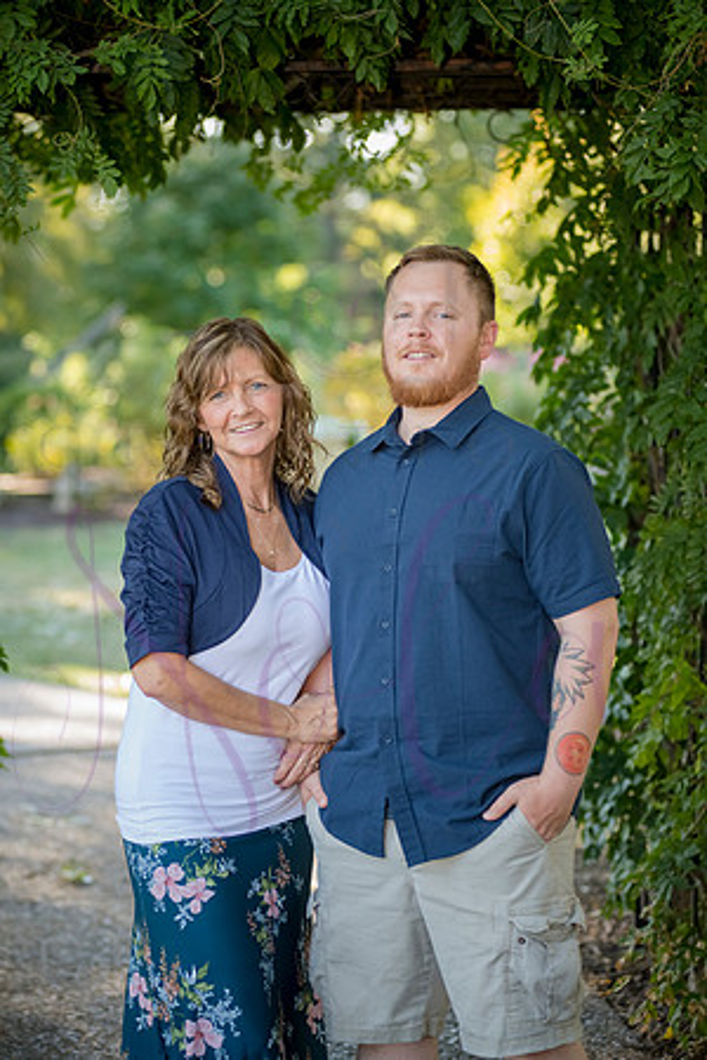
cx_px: 354
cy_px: 530
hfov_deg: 13.7
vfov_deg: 20.4
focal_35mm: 100
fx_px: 2946
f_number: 3.5
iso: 800
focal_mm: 100
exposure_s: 1/320
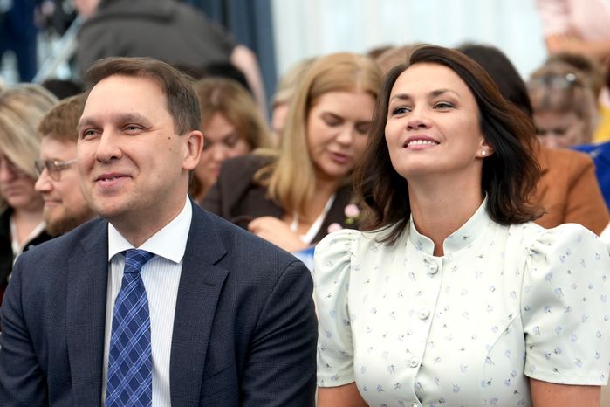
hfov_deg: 9.4
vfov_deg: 6.3
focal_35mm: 219
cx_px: 305
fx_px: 3711
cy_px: 204
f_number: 5
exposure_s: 1/125
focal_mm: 146
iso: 1600
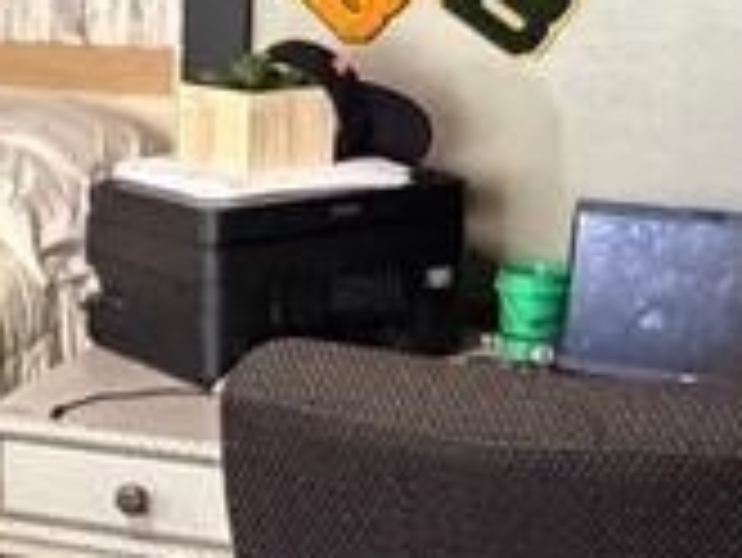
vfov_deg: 14.5
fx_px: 2188
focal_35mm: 102
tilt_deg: -13.1
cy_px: 270
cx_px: -238
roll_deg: +1.2
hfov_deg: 17.9
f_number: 2.2
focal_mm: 2.22
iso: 1250
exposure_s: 1/60
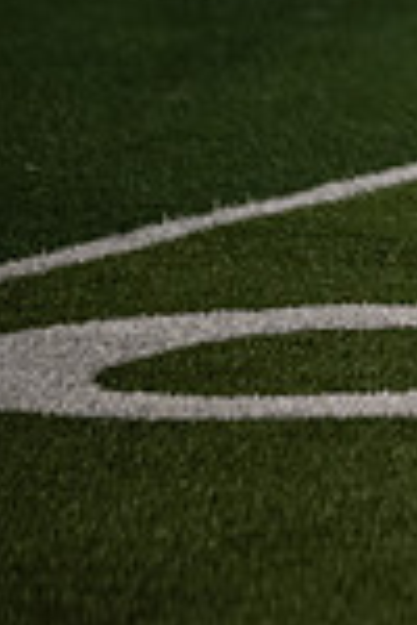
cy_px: -127
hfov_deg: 1.8
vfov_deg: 2.7
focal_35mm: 775
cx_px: 1159
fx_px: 13465
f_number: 2.8
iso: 3200
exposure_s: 1/1250
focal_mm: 200
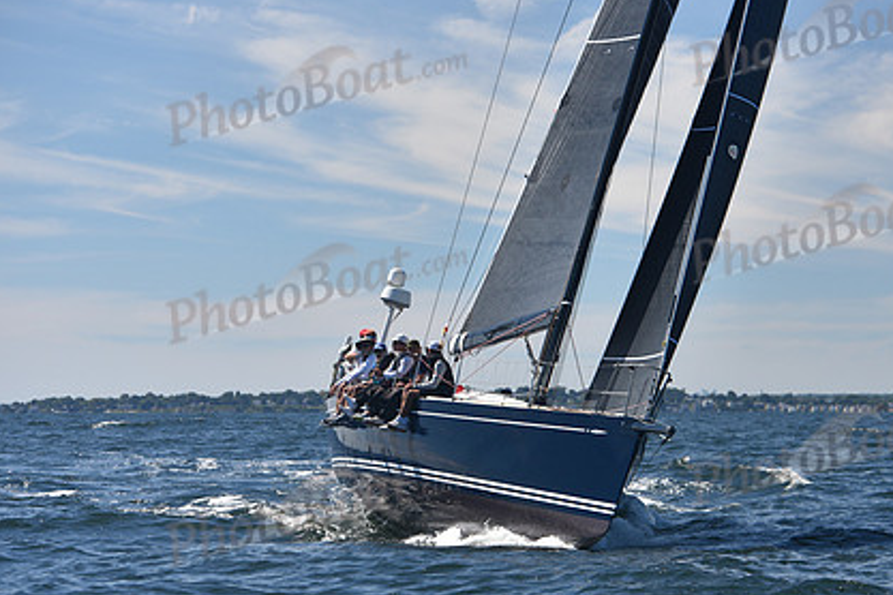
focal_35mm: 139
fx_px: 3448
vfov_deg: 9.9
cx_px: 580
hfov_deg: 14.7
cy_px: 369
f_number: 5
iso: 200
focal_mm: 100
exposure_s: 1/800
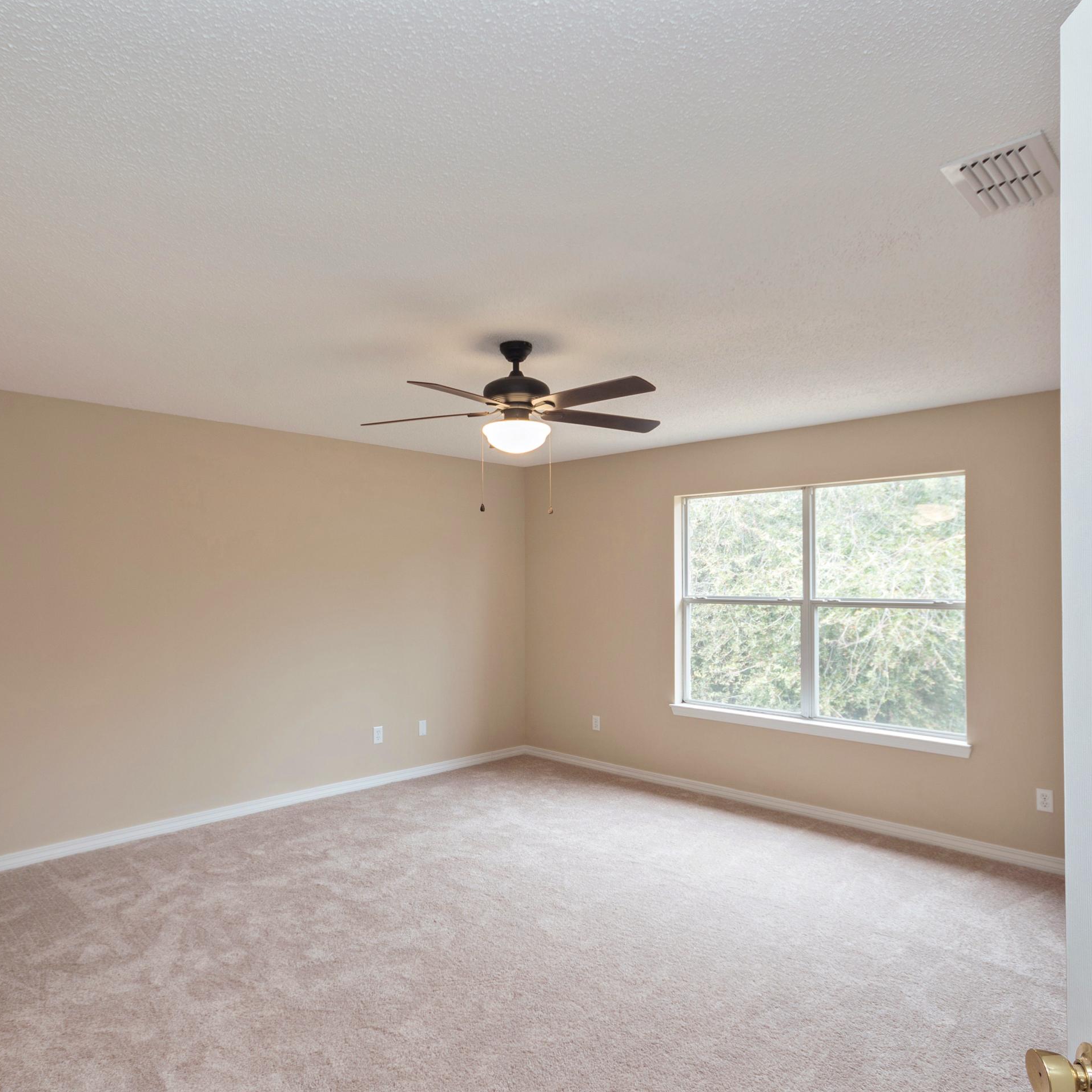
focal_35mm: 20
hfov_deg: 74.6
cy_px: 539
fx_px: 714
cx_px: 495
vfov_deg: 74.8
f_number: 8
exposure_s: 1/2.5
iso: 100
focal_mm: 10
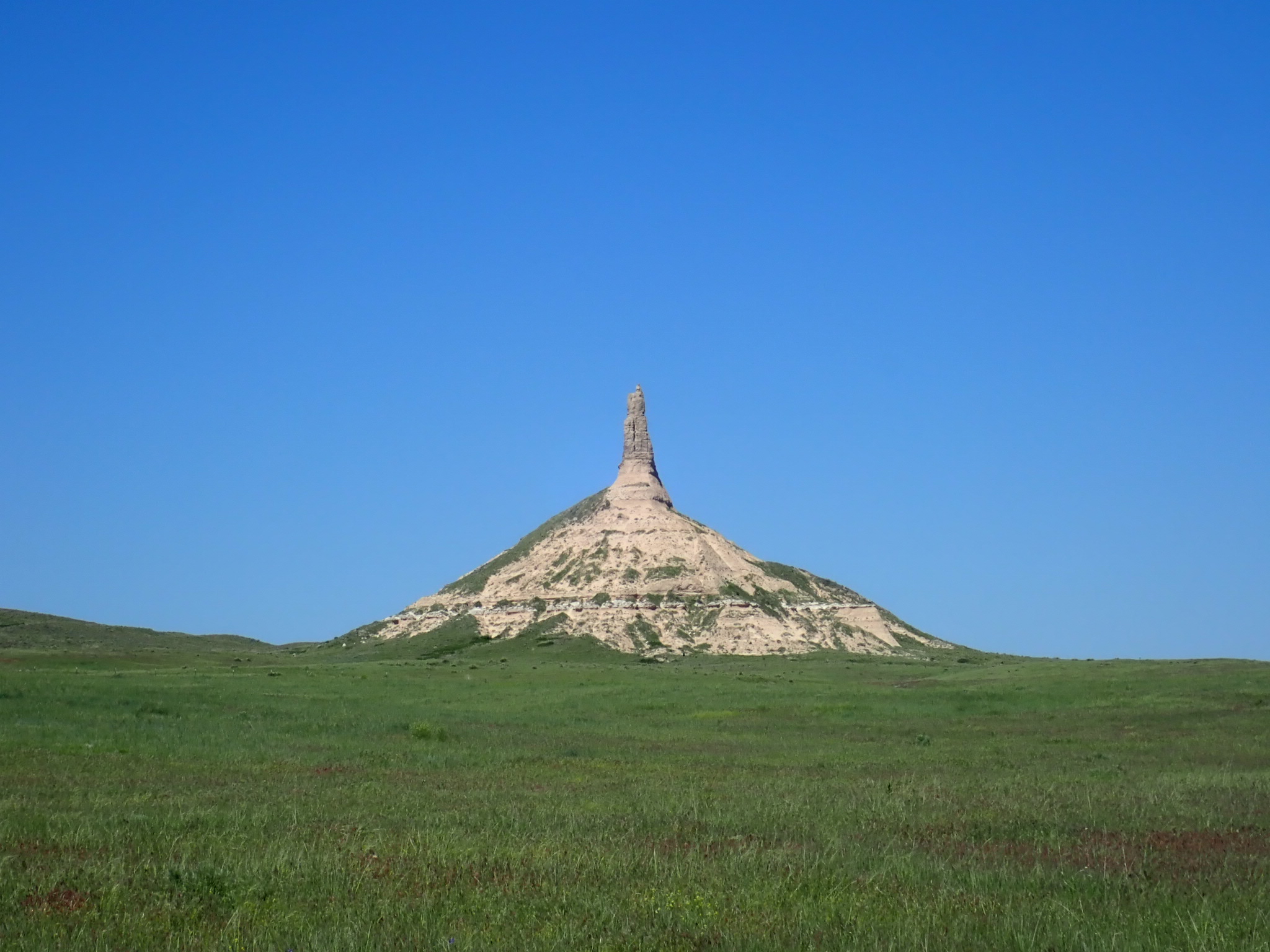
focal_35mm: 100
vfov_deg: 14.8
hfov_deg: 19.6
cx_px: 635
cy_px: 476
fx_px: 3669
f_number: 6.3
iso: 100
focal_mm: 18
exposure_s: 1/500
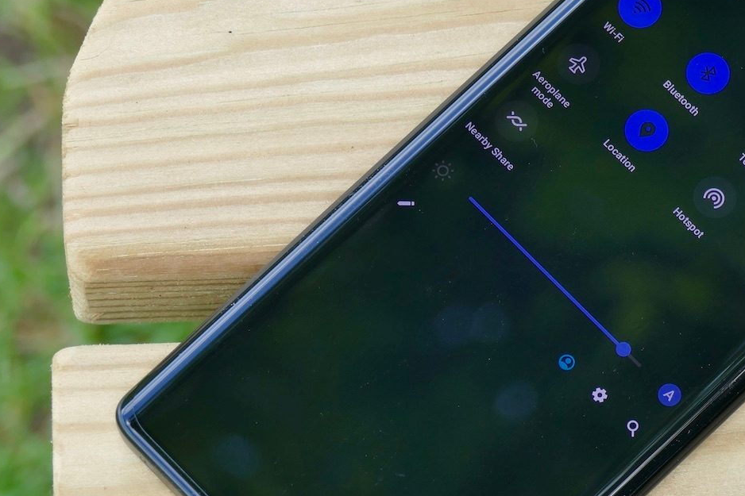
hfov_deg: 7.2
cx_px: 504
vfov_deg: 4.8
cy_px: 251
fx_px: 5959
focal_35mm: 288
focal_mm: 49.07
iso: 125
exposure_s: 1/125
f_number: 4.5
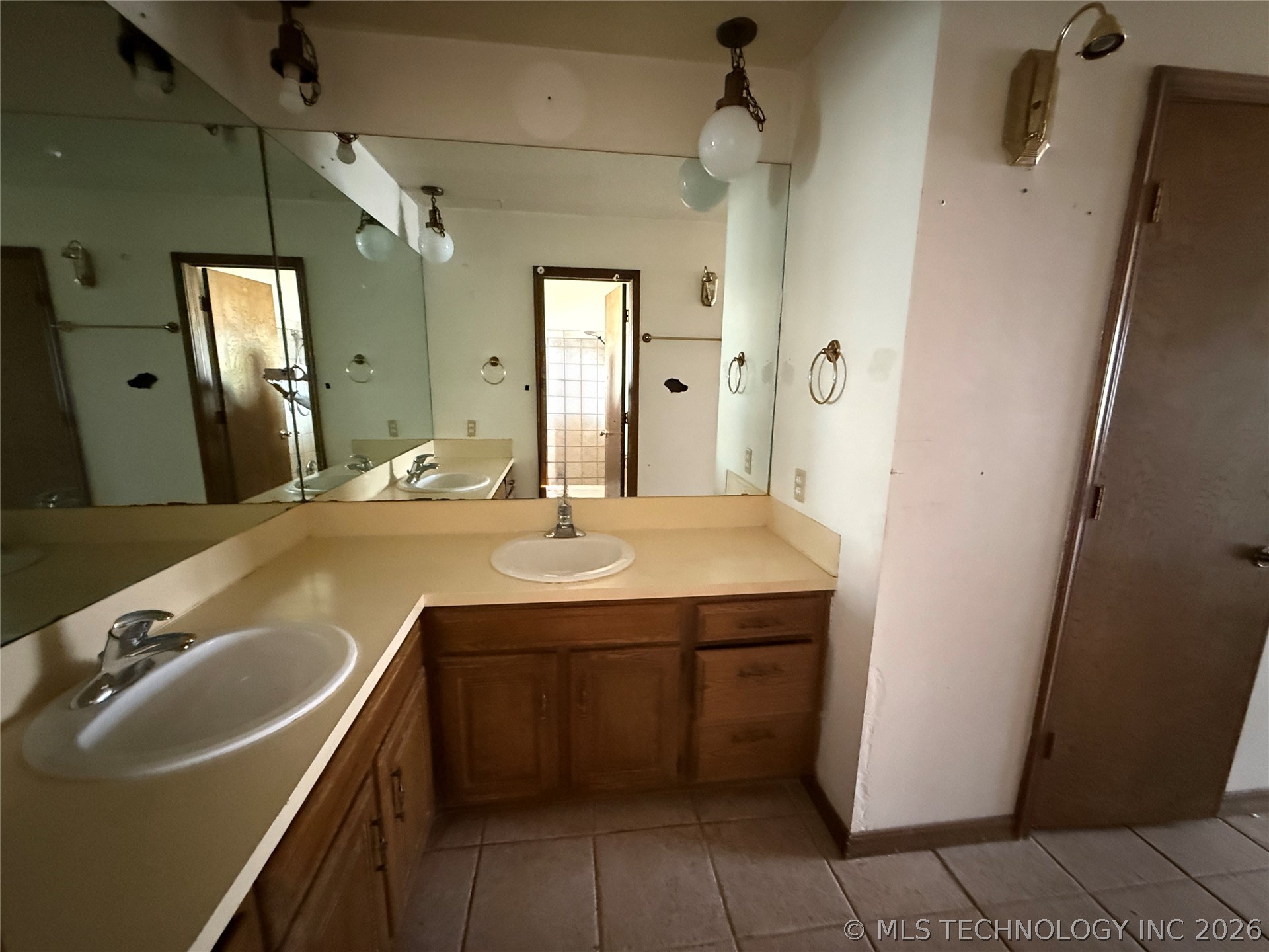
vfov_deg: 85.7
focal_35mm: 14
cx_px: 634
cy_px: 476
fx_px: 513
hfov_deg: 102.1
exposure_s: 1/45
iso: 1600
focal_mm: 2.22
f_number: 2.2
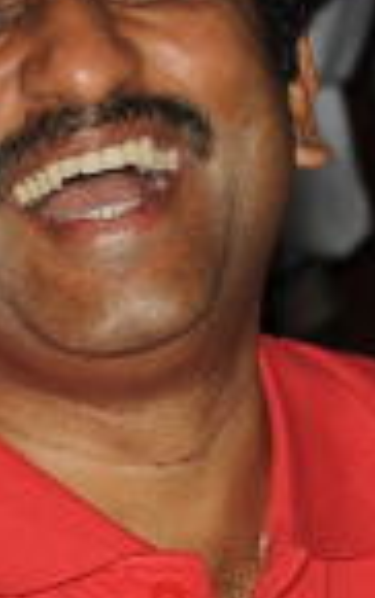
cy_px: 718
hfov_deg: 1.7
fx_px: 12863
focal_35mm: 789
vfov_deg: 2.7
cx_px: 58
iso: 500
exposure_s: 1/125
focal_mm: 110
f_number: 8
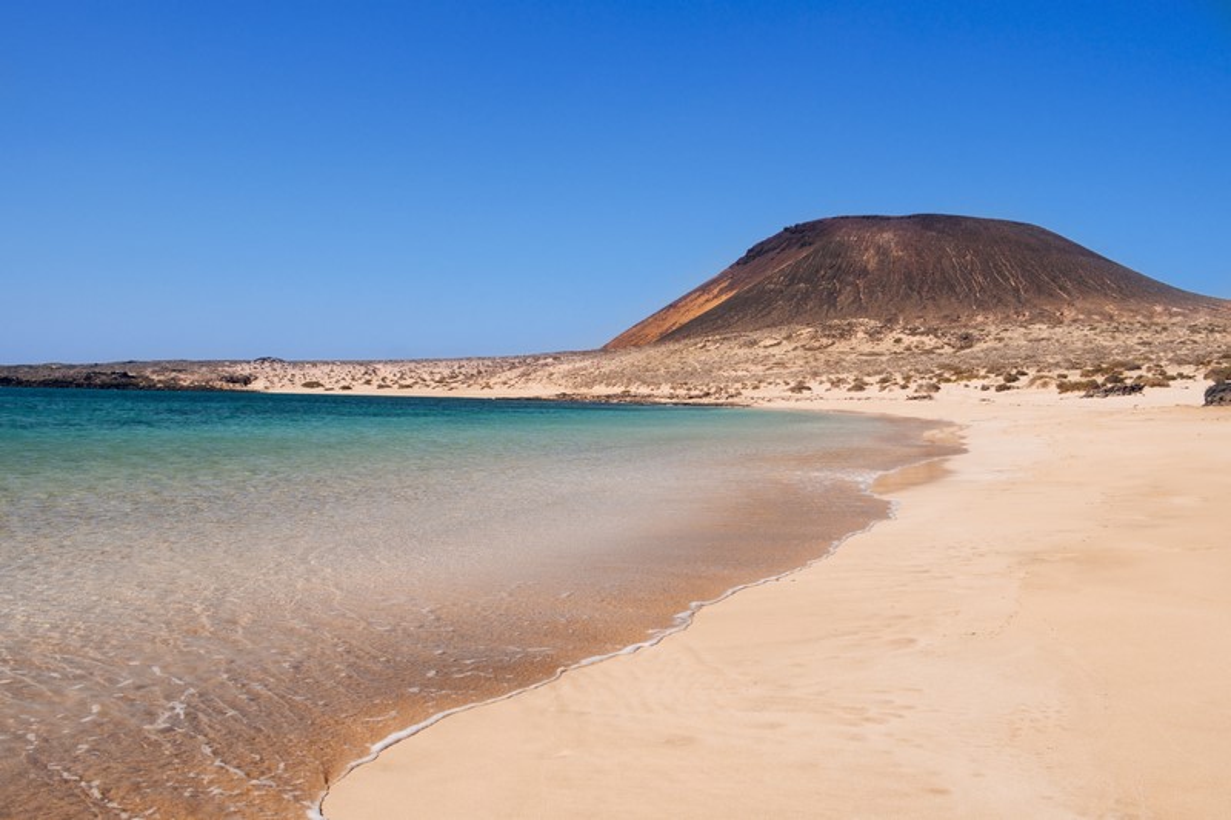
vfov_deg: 42.3
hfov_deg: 60.3
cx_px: 616
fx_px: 1060
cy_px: 410
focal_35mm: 31
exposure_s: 1/950
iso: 200
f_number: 9
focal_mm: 20.5
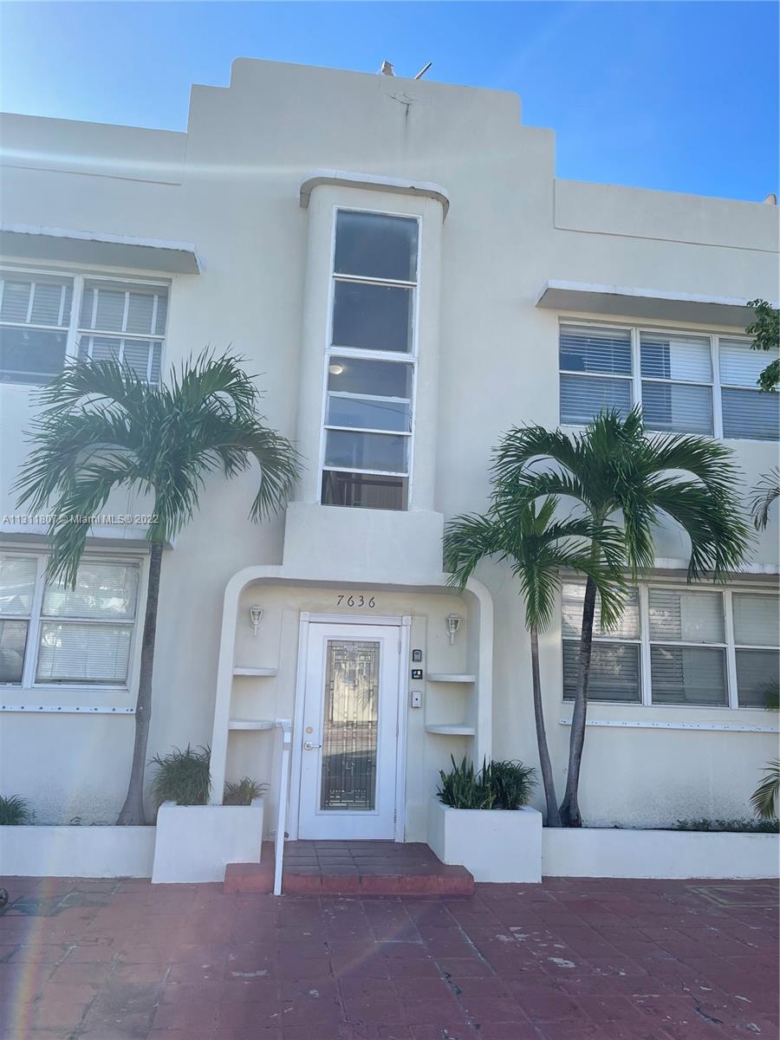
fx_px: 781
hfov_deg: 53.1
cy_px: 520
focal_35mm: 26
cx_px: 390
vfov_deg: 67.3
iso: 32
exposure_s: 1/1689
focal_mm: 5.1
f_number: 1.6
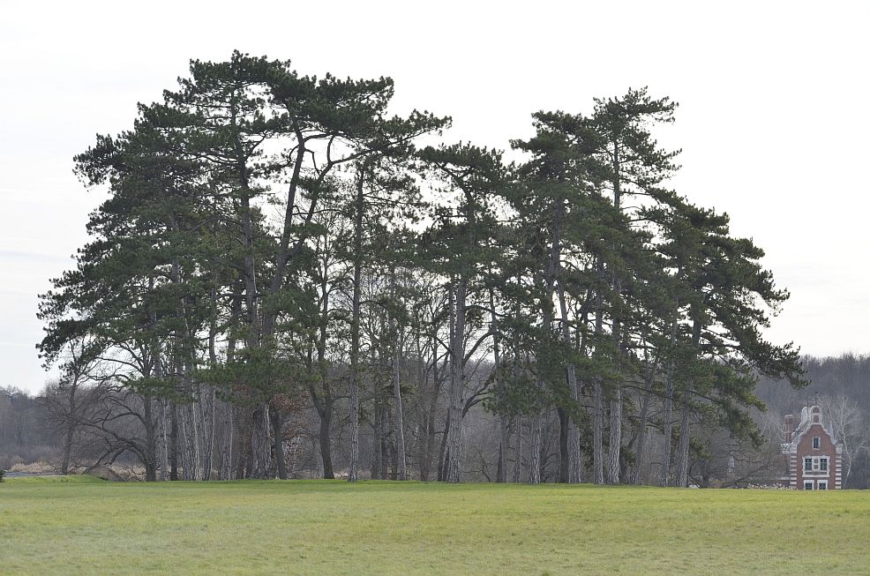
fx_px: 1990
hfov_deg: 24.7
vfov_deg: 16.5
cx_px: 435
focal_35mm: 82
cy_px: 288
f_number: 8
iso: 140
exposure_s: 1/250
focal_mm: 55
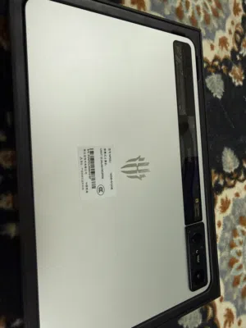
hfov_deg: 56.8
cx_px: 123
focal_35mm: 24
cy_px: 164
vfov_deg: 71.6
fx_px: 227
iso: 320
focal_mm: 2.22
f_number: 2.2
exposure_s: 1/50
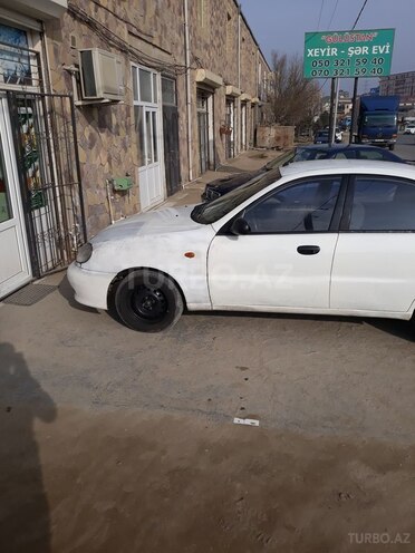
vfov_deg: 65.3
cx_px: 208
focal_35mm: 27
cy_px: 276
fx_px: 432
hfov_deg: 51.4
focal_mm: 3.71
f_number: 1.7
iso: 40
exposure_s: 1/2899
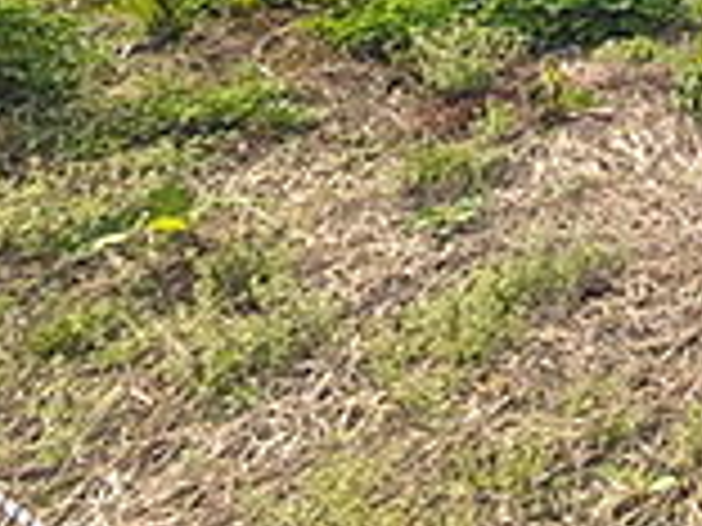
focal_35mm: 54
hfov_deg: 25.1
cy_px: -292
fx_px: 1095
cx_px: 1102
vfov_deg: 21.8
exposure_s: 1/6410
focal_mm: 1.83
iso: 49
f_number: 2.2
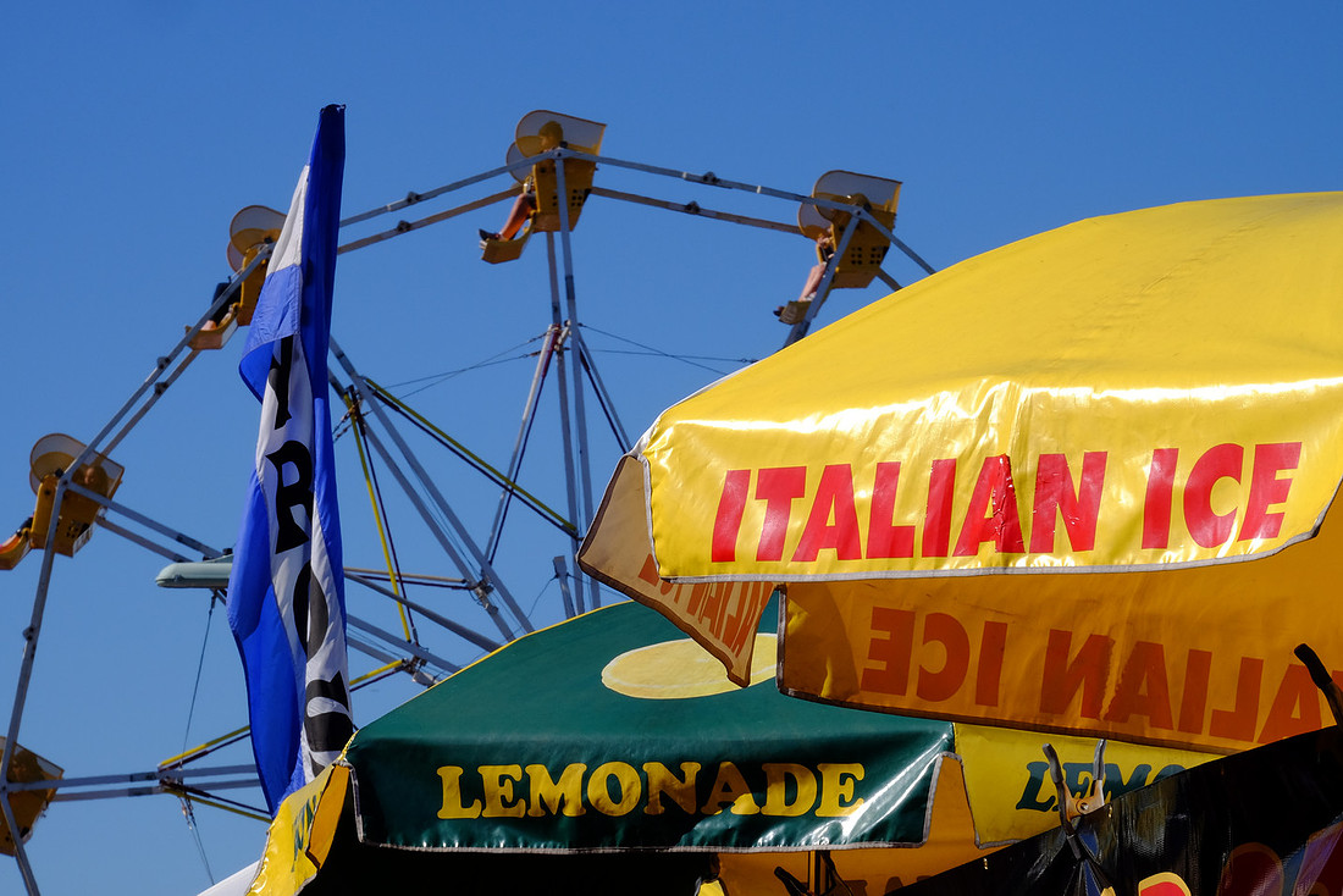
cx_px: 672
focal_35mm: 157
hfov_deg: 13.1
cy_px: 448
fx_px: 5858
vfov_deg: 8.7
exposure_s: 1/160
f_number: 22
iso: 400
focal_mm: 104.9
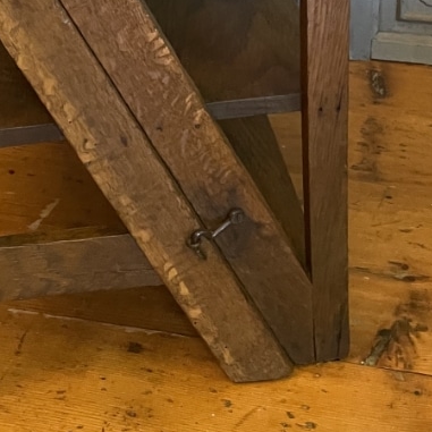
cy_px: -210
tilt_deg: -15.9
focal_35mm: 73
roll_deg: +2.0
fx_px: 1031
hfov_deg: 23.7
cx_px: 224
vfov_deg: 20.4
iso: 500
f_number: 1.6
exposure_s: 1/33
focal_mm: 4.2
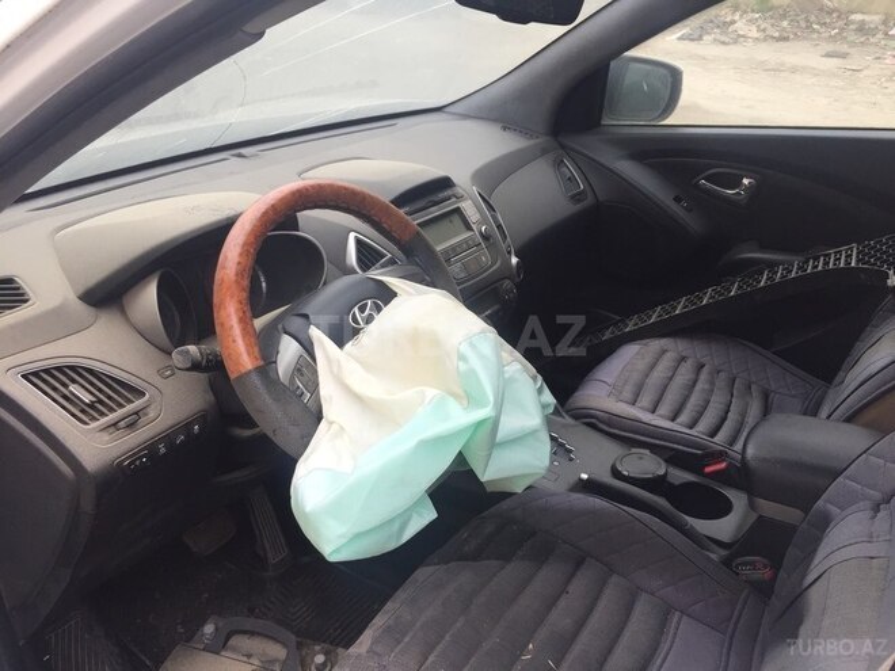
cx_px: 448
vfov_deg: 48.2
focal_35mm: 29
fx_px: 750
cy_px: 336
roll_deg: -0.2
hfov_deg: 61.7
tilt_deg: -26.9
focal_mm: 4.15
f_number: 2.2
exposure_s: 1/100
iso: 50
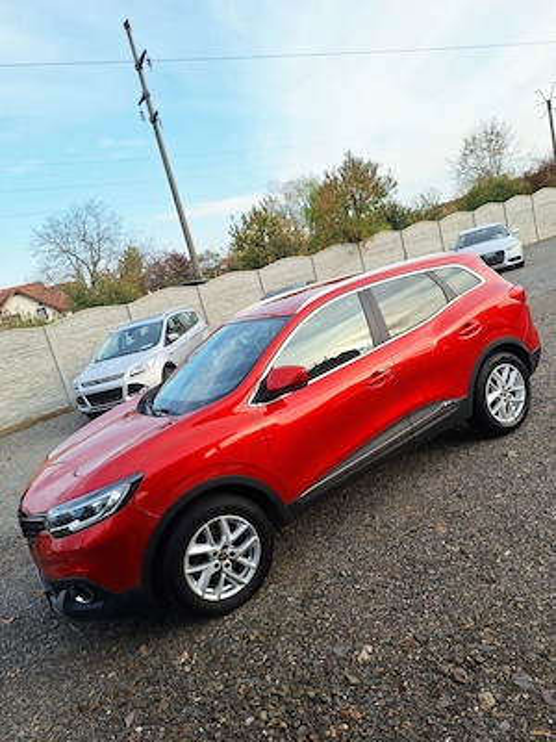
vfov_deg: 73.9
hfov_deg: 58.9
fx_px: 493
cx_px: 278
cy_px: 371
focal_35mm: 23
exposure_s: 1/1202
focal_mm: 5.54
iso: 40
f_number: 1.8
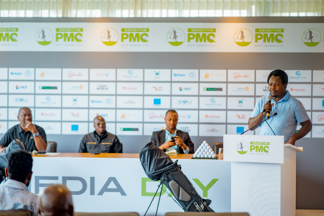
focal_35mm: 88
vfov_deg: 15.5
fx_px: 795
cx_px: 168
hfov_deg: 23.0
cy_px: 105
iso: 200
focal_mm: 85
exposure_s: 1/250
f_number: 1.4
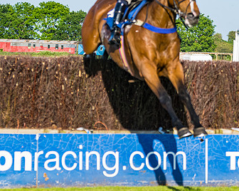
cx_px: 218
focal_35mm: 269
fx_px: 1901
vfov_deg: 5.7
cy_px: 104
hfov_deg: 7.2
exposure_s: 1/2000
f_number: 4
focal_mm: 90
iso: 200
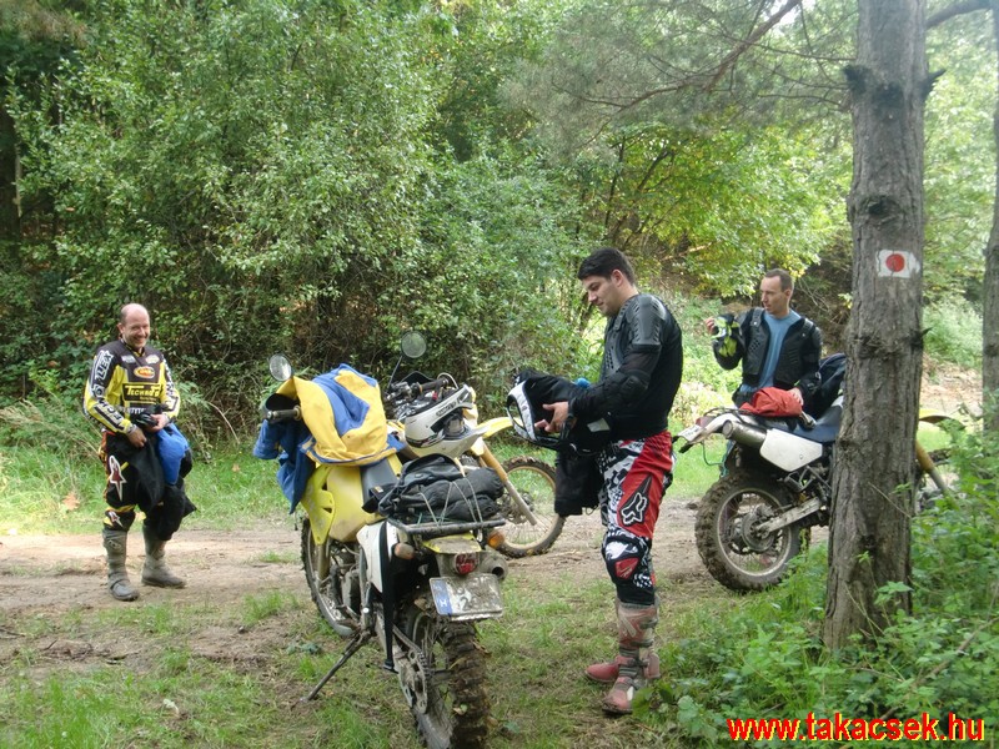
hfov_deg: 49.0
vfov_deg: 37.7
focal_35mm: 38
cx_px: 500
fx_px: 1097
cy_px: 374
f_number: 3.9
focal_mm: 6.66
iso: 160
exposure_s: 1/60
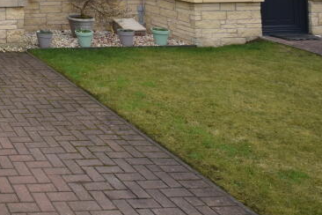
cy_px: -77
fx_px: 376
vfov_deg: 26.2
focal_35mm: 42
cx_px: -93
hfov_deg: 33.9
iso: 400
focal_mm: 10
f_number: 6.3
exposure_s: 1/160
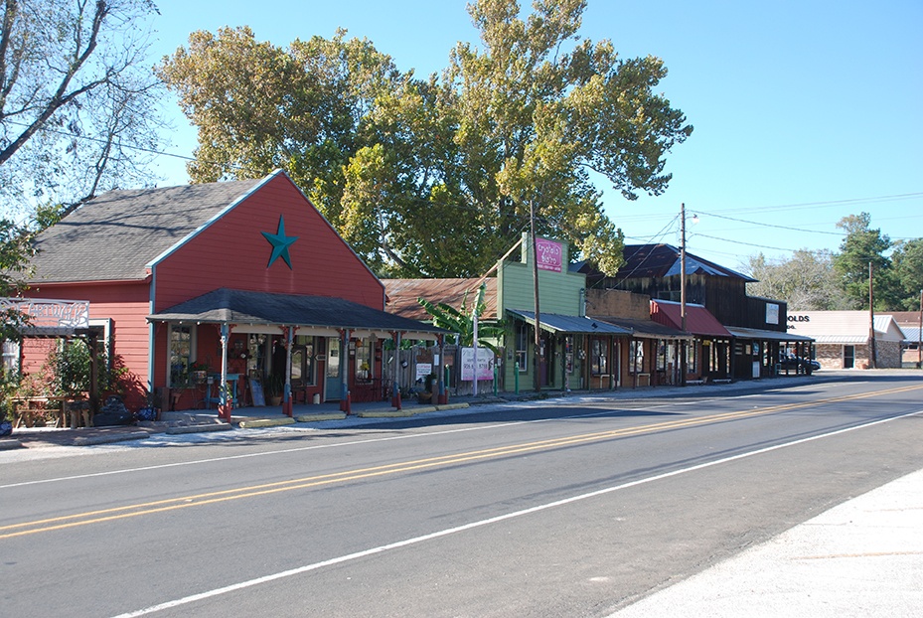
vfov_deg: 29.0
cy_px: 309
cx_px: 462
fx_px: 1194
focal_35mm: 46
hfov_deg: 42.3
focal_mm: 31
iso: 110
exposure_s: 1/125
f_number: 5.6
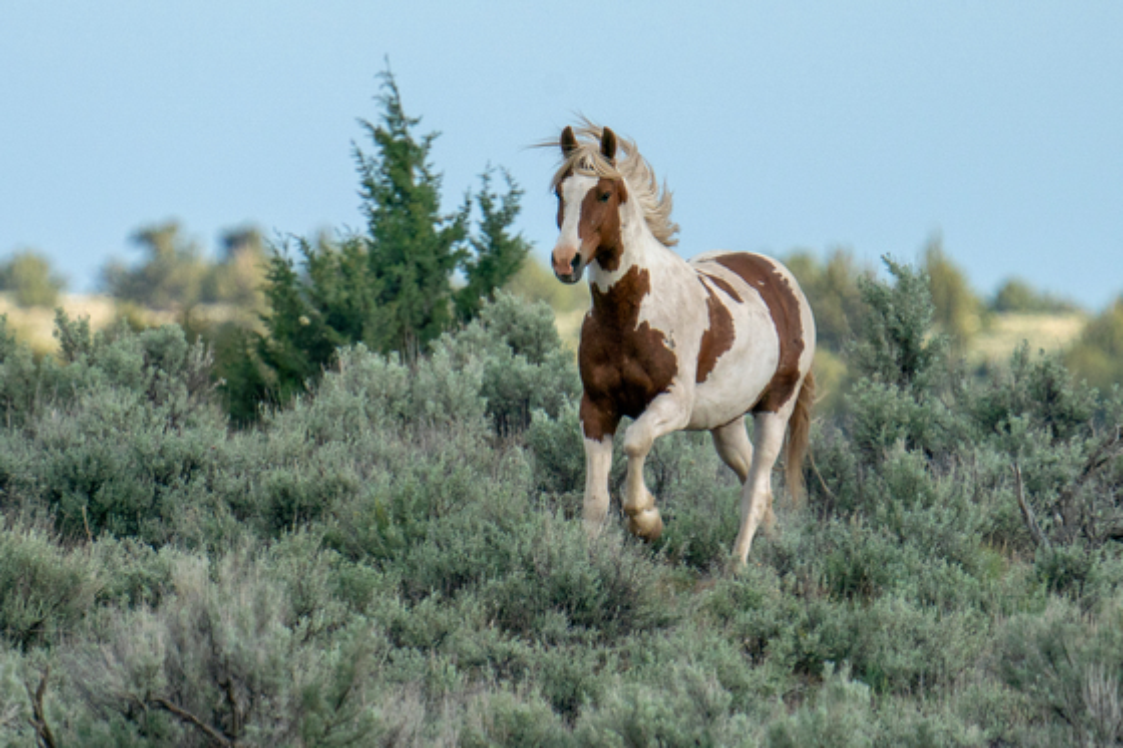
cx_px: 562
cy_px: 374
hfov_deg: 2.6
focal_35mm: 806
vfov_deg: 1.7
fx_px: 25134
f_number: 9
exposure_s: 1/800
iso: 320
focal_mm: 806
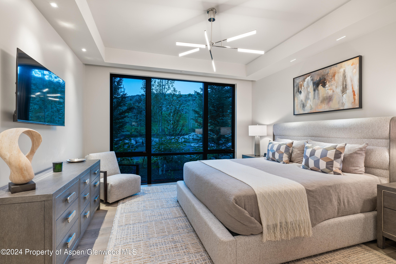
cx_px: 198
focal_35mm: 17
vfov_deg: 70.4
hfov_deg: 93.3
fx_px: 187
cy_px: 132
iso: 125
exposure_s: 2
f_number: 7.1
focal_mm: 17
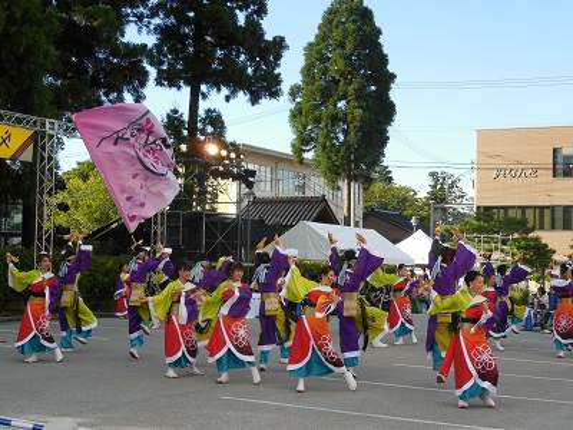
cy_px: 215
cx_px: 286
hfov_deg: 35.5
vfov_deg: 27.0
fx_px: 894
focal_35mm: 54
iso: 125
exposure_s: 1/250
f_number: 4.2
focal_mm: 9.8
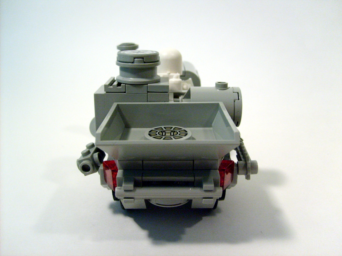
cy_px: 128
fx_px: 346
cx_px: 171
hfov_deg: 52.6
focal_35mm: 35
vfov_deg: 40.7
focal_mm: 5.8
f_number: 2.8
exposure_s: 1/60
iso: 200
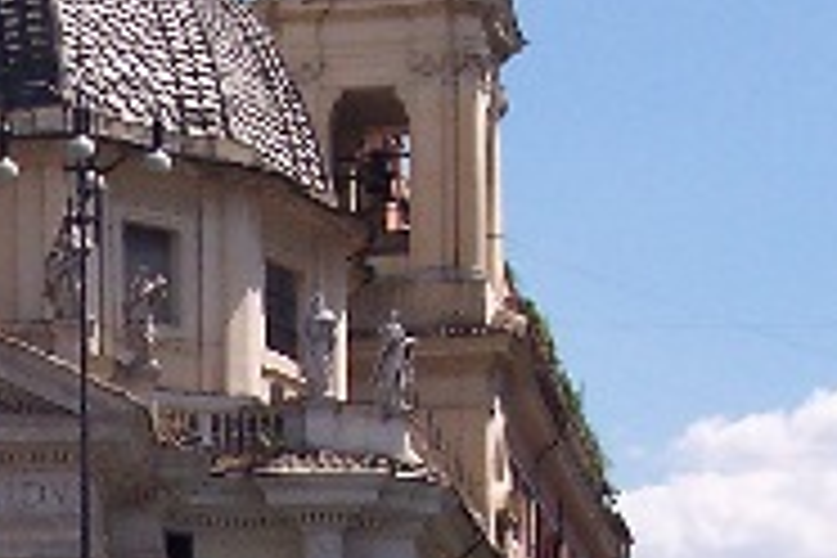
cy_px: 756
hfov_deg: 11.8
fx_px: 3952
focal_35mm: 170
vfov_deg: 8.0
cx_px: -212
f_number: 4.8
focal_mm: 8
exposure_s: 1/1000
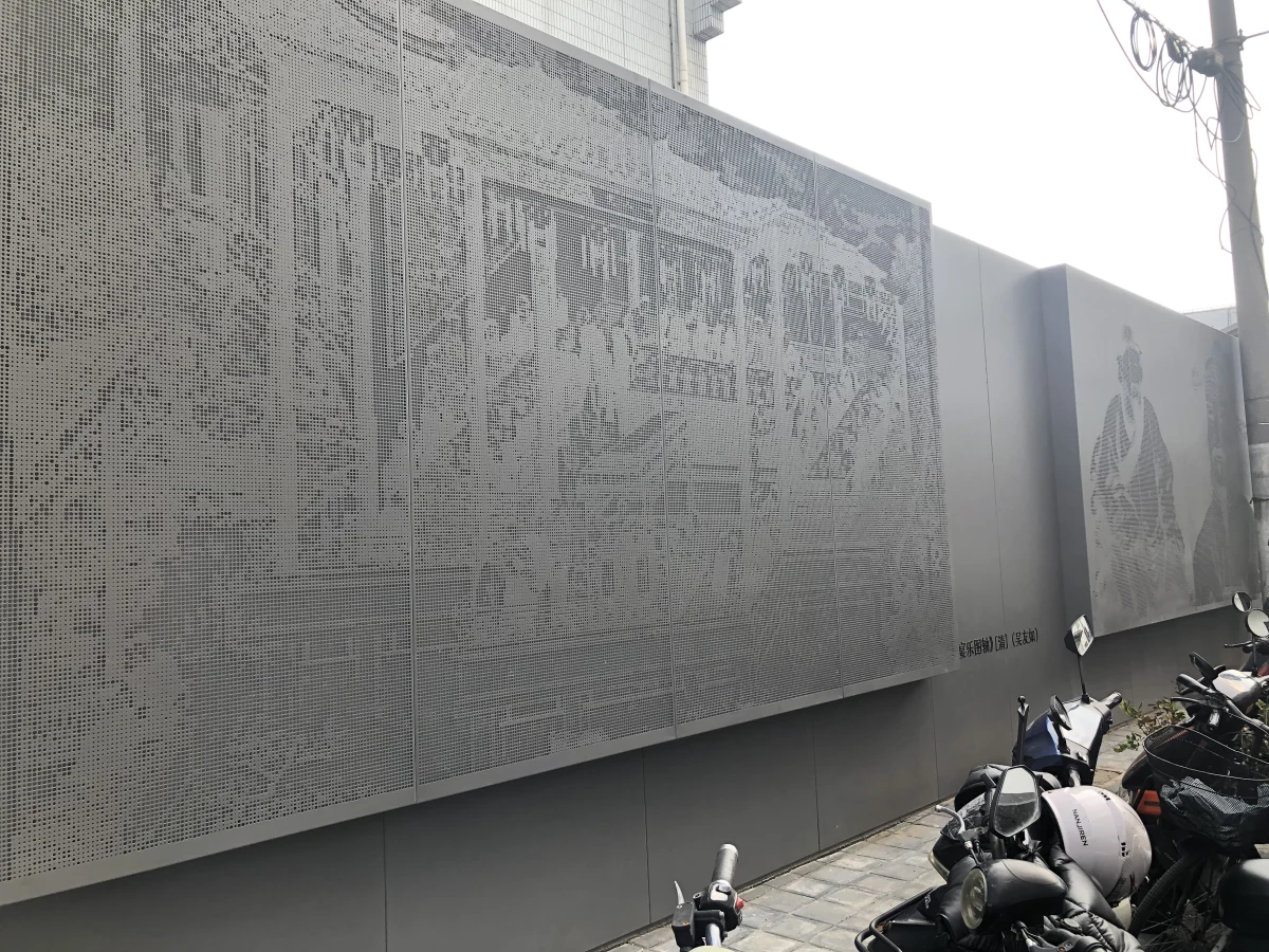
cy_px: 476
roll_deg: +2.5
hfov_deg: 63.4
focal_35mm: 28
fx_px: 1026
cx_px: 634
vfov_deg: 49.7
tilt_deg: +5.4
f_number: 1.8
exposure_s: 1/329
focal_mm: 4
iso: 20
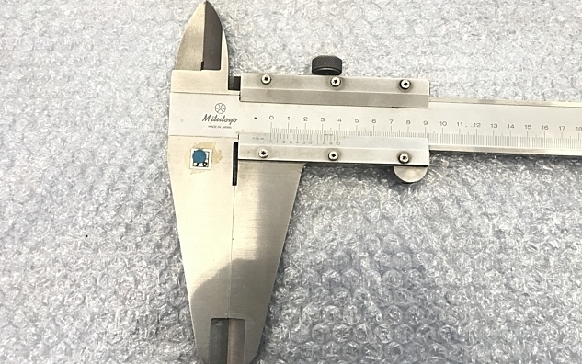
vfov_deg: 41.8
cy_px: 195
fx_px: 476
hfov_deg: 62.9
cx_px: 291
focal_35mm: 30
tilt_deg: -83.9
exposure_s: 1/30
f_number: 1.8
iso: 25
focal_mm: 3.99
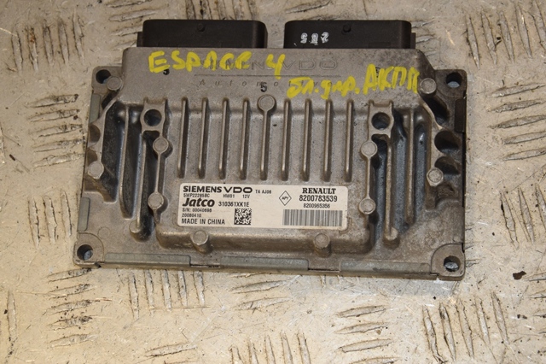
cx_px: 273
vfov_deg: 18.2
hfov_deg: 27.0
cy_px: 182
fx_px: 1137
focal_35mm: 75
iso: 800
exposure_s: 1/200
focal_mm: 50
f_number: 8
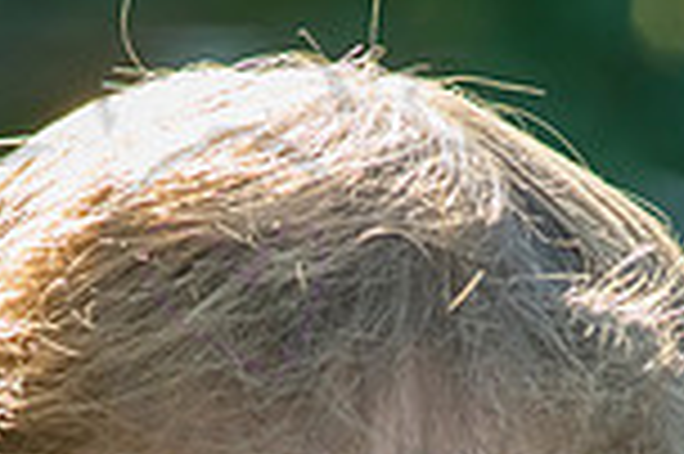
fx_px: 13437
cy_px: 852
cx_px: 256
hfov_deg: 2.9
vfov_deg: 1.9
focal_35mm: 708
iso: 800
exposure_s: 1/400
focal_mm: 185
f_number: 6.3
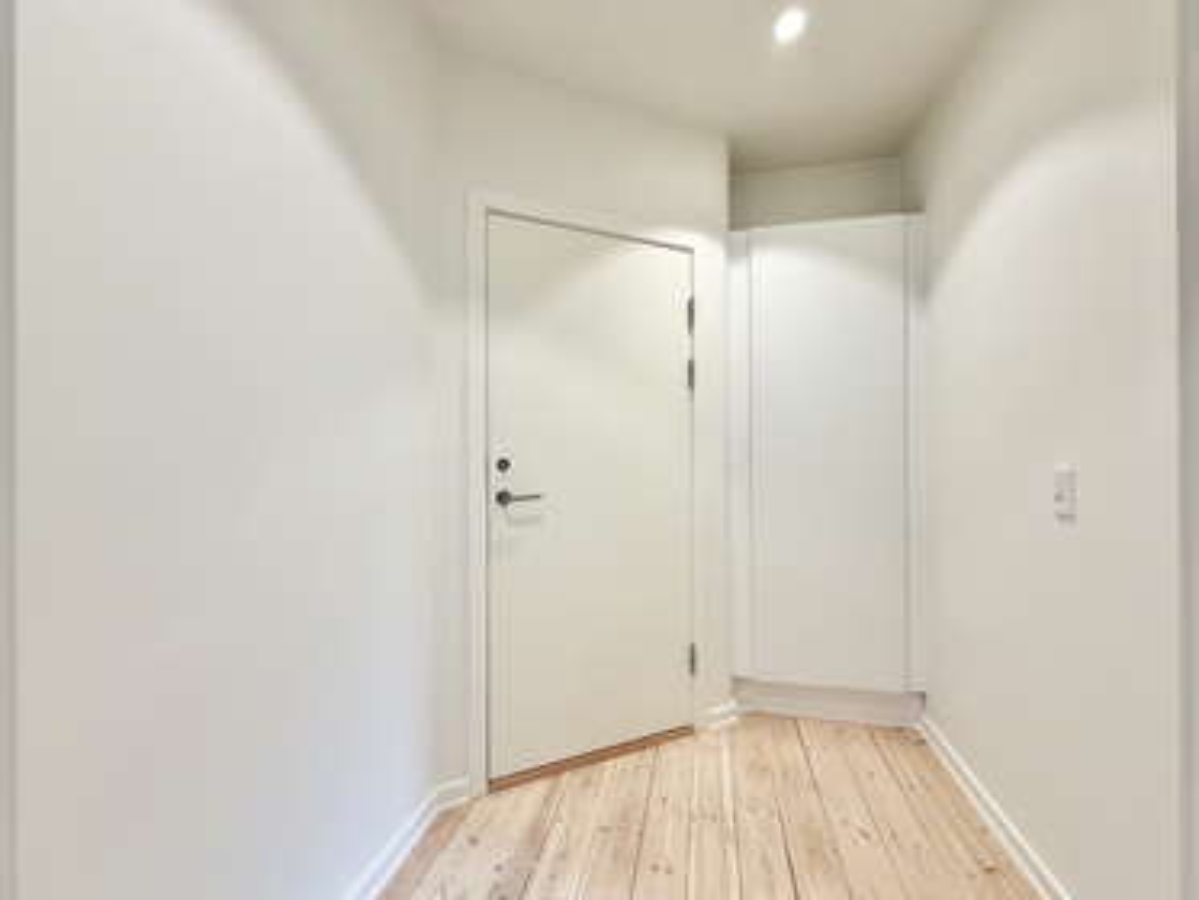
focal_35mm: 14
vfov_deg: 85.7
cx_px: 600
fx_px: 485
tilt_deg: -0.1
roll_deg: +0.6
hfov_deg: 102.0
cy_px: 450
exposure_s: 1/100
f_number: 2.2
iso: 125
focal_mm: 2.22
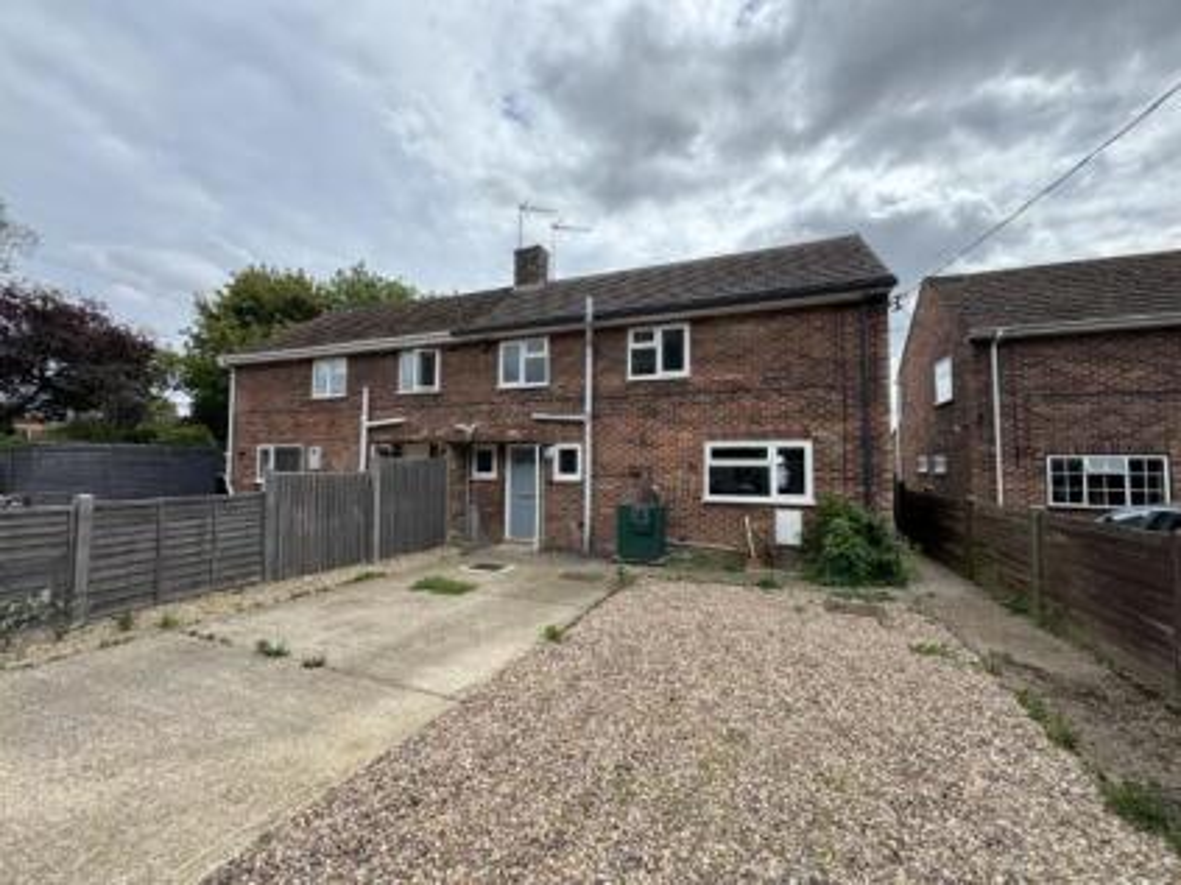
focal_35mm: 14
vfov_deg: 85.6
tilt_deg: +3.2
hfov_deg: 102.1
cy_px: 442
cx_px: 590
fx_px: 478
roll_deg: +0.1
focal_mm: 2.22
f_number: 2.2
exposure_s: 1/569
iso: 40
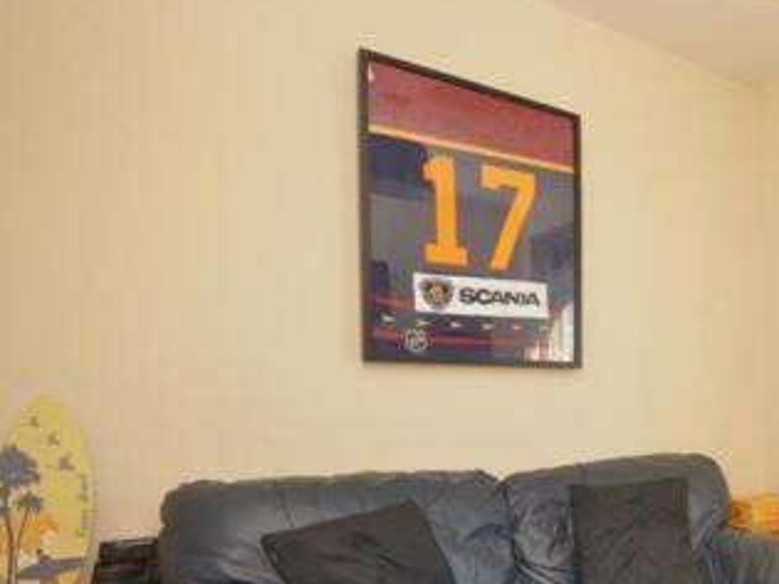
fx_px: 675
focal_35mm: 30
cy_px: 395
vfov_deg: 46.0
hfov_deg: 49.5
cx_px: 772
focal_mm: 10
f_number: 7.1
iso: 500
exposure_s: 1/50
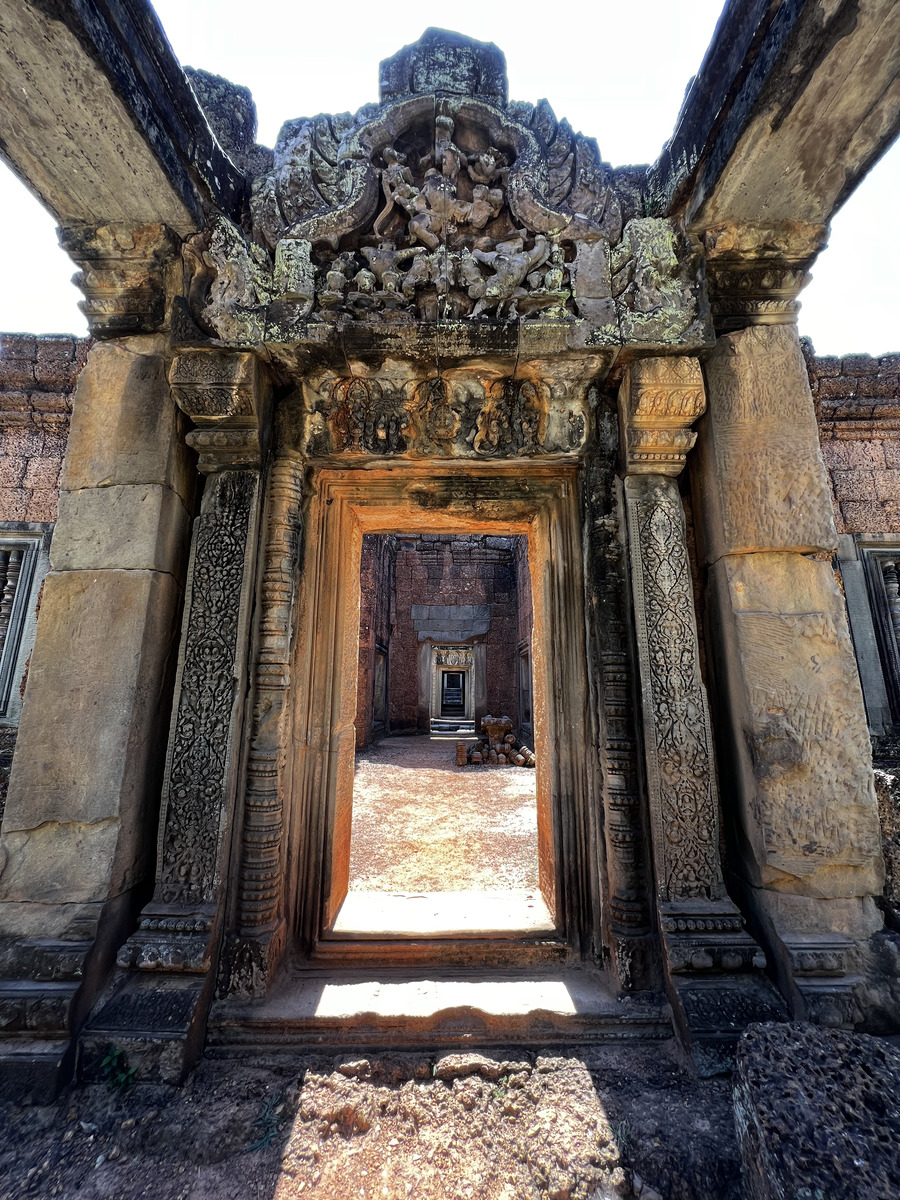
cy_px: 600
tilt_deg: +10.5
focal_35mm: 13
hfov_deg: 89.9
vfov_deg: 106.2
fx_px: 451
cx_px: 450
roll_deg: -0.7
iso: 32
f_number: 1.8
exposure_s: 1/117
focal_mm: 1.57
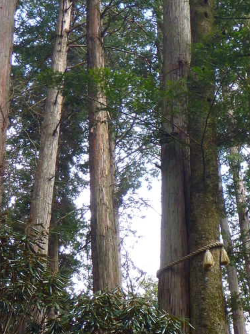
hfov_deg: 16.2
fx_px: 868
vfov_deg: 21.8
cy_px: 133
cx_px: 222
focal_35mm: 90
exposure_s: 1/40
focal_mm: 7.8
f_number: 4.3
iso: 125
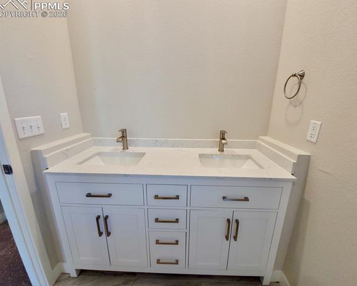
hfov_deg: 100.6
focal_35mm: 14
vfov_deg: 88.0
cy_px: 143
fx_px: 148
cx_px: 189
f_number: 2.2
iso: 80
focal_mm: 1.74
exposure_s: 1/30
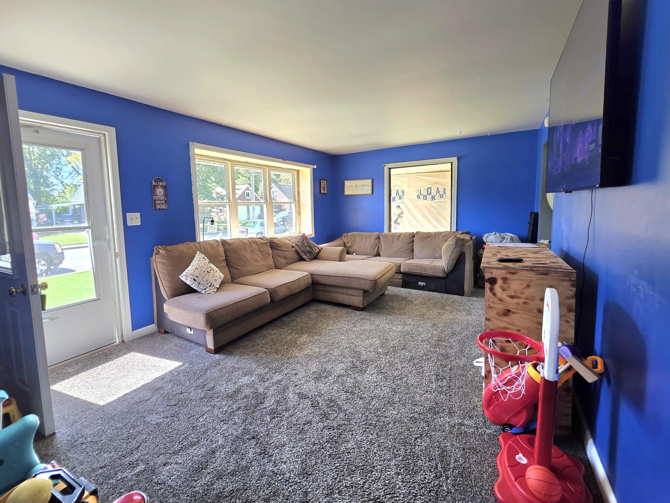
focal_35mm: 14
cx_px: 315
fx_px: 271
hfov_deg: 102.0
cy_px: 232
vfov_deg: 85.5
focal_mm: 2.2
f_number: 1.9
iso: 100
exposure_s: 1/120
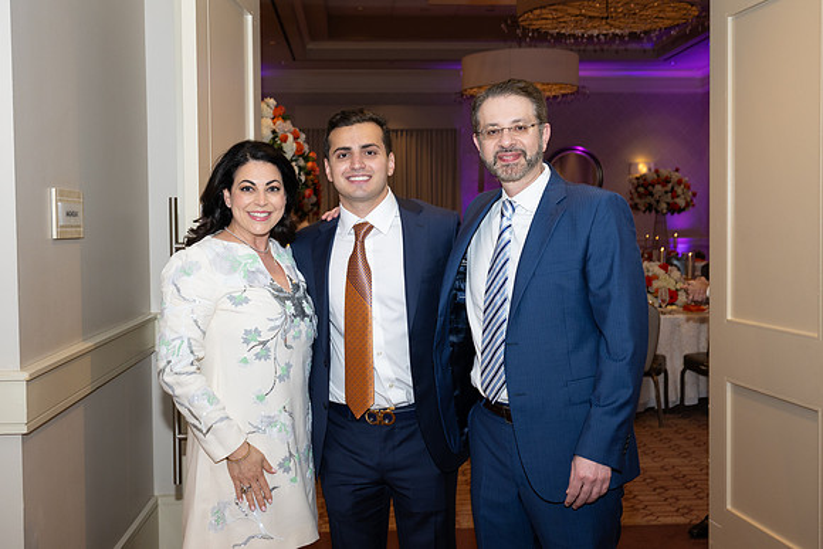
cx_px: 412
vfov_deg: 31.9
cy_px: 274
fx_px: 960
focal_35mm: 42
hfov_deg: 46.4
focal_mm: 42
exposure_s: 1/100
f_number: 5.6
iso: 800
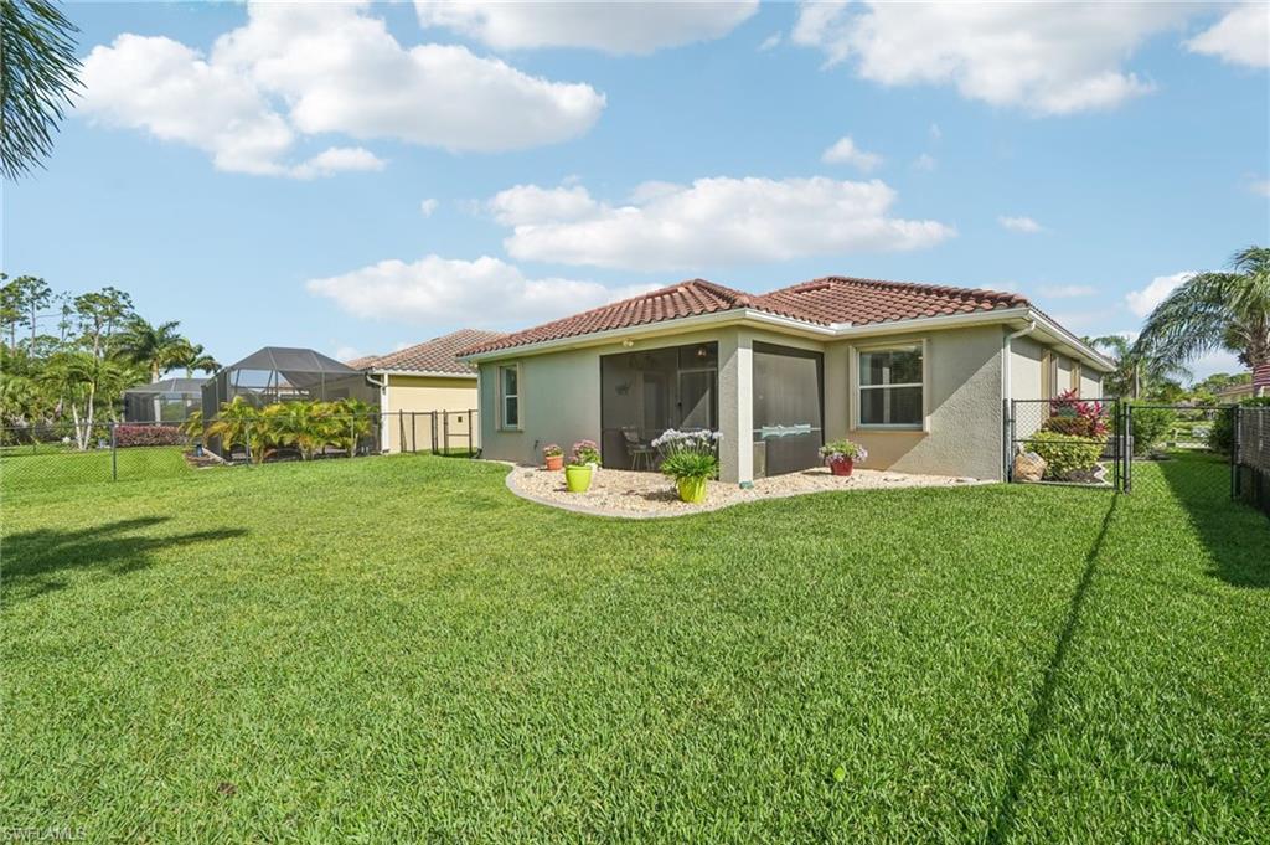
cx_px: 635
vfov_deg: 73.7
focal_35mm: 16
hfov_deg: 96.8
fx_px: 564
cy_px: 422
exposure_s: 1/1250
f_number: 8
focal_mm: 16
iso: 400
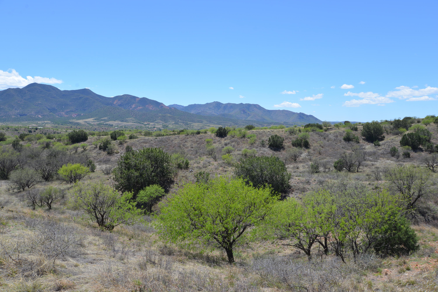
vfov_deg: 41.1
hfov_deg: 58.7
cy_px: 146
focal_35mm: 32
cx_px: 219
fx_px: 389
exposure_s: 1/250
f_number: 8
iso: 100
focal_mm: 32
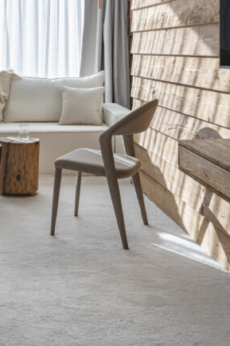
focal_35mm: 59
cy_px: 41
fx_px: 566
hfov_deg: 22.2
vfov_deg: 32.4
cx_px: 6
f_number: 8
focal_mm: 25
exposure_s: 1/400
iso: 200
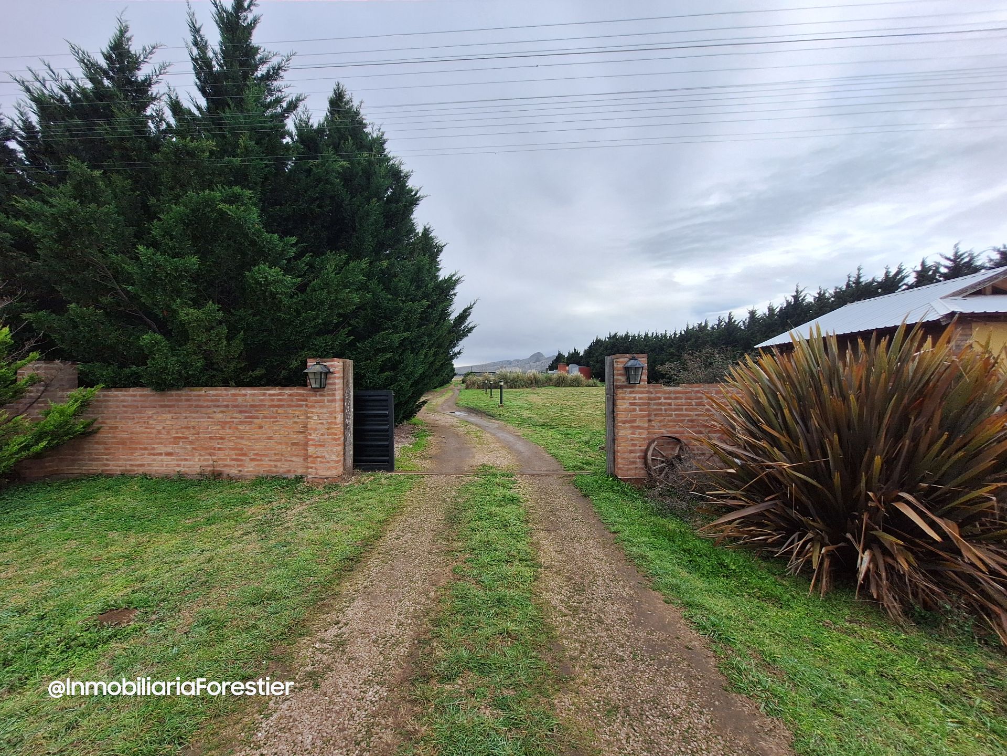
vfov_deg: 89.9
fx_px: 378
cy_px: 378
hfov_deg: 106.2
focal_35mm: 13
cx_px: 504
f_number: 2.2
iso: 40
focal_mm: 1.74
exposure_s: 1/986
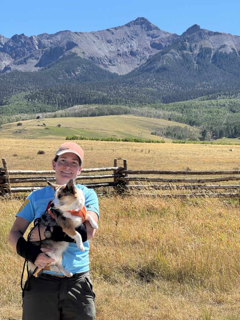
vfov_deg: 25.3
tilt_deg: -1.5
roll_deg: -2.3
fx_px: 712
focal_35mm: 77
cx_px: 120
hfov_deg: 19.1
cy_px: 160
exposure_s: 1/605
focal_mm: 9
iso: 25
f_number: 2.8
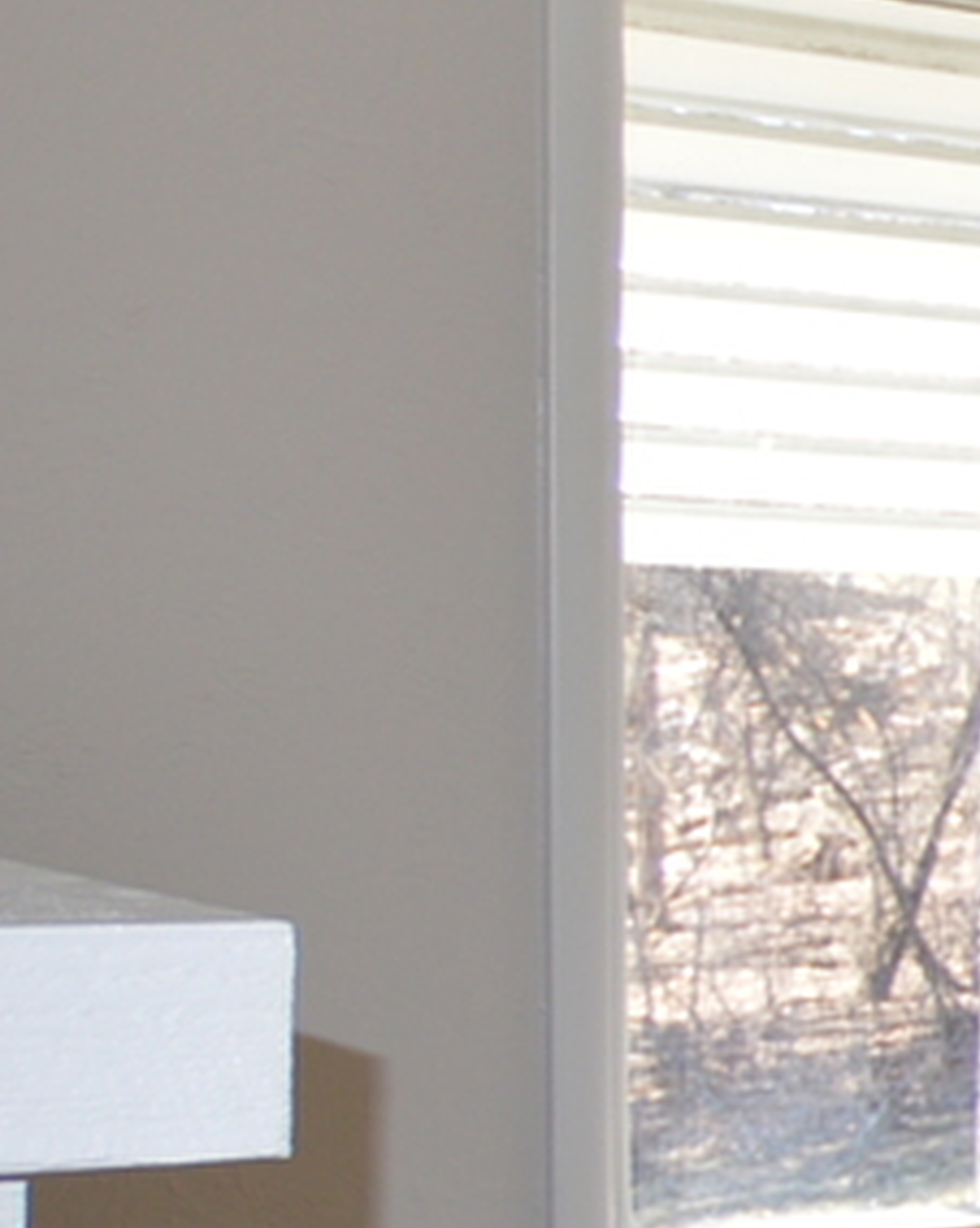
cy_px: 972
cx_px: 2940
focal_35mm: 97
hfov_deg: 10.8
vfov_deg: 19.6
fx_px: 3521
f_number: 4
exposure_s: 1/125
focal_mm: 12
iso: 140
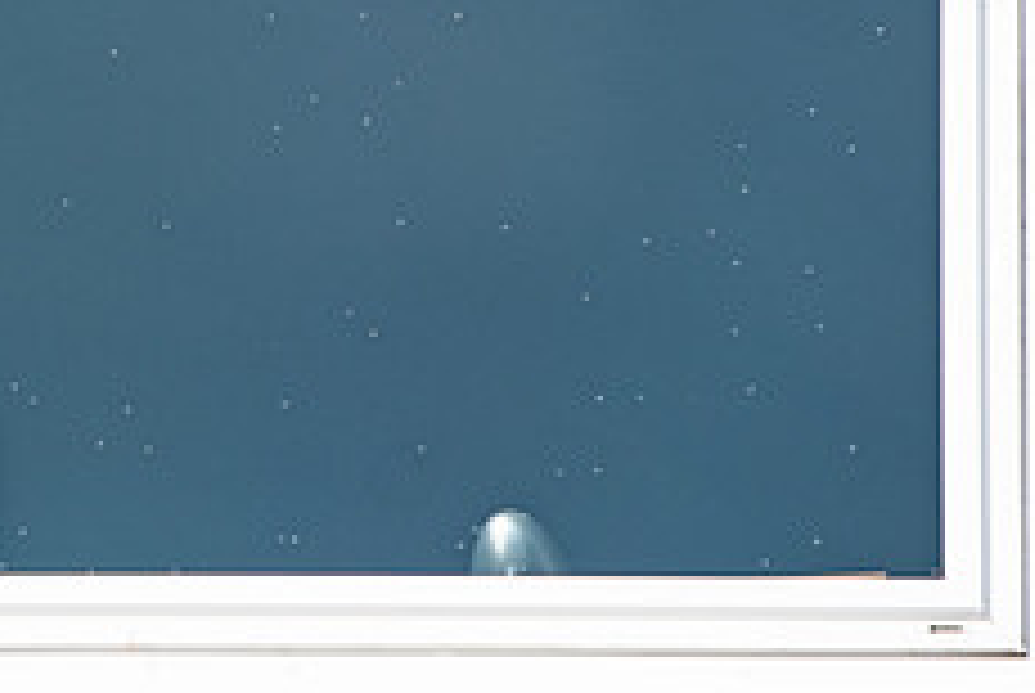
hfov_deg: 2.7
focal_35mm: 756
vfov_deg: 1.8
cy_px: 92
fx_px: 21762
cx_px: -104
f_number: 4
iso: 200
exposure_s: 1/2000
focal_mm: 200
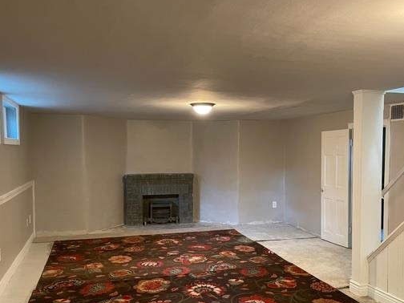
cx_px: 217
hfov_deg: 55.3
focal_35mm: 33
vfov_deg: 42.9
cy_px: 171
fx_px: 385
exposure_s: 1/40
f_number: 1.6
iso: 500
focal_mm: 4.2
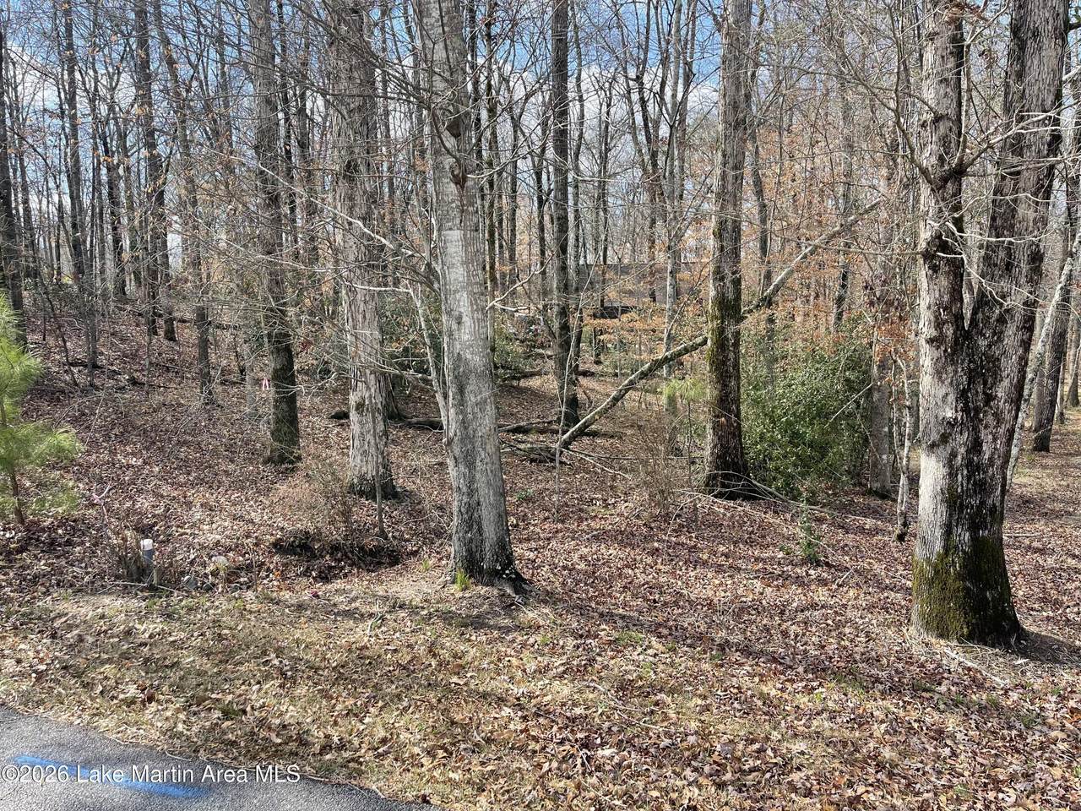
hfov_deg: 69.4
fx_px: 781
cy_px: 406
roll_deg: +0.1
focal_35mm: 25
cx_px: 540
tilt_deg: -9.2
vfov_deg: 54.9
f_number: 1.6
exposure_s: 1/745
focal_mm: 5.1
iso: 32
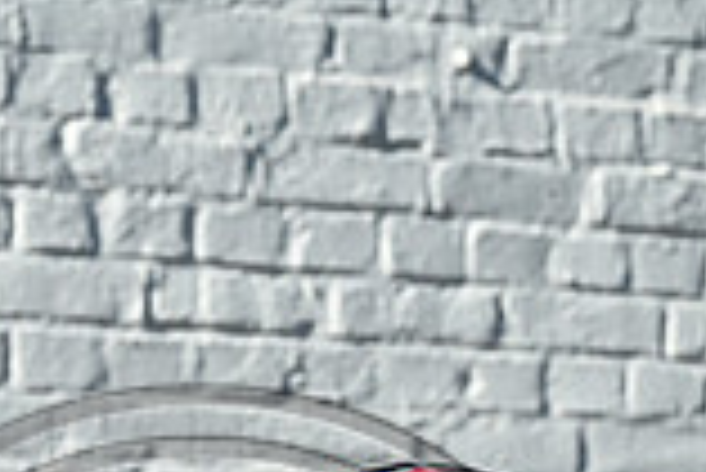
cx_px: 148
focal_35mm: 281
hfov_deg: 7.3
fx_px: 5516
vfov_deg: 4.9
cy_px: 784
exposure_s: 1/1600
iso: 320
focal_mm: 76
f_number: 5.6
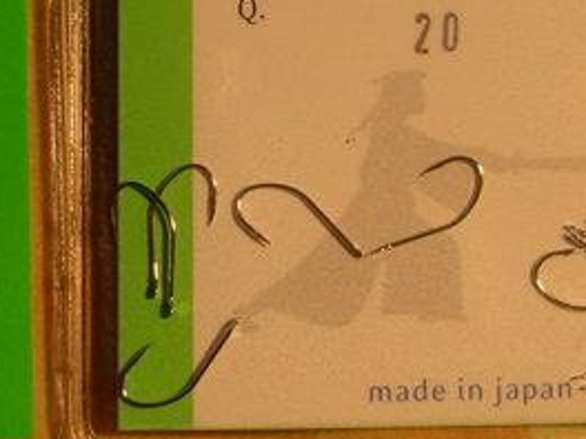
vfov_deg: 12.7
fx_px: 1947
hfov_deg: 16.9
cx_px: 58
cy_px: 20
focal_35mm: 115
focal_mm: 6.3
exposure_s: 1/93.2
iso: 50
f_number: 2.9
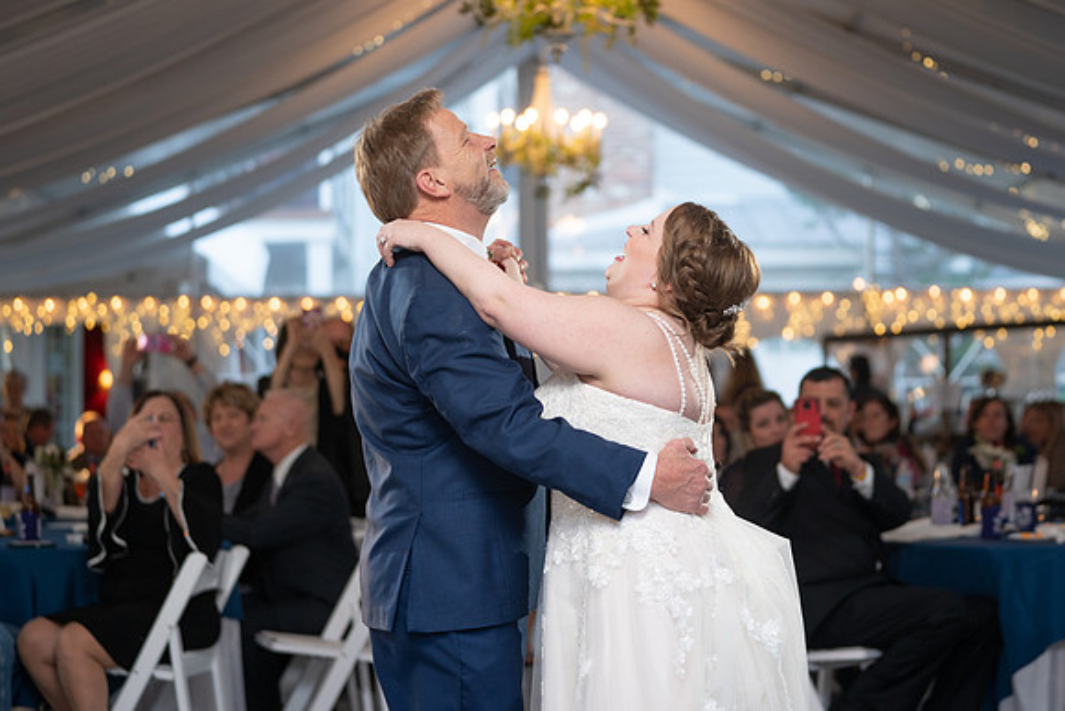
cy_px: 322
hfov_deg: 24.4
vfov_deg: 16.4
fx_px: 2464
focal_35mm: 83
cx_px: 583
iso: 500
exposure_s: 1/250
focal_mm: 73
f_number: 2.8
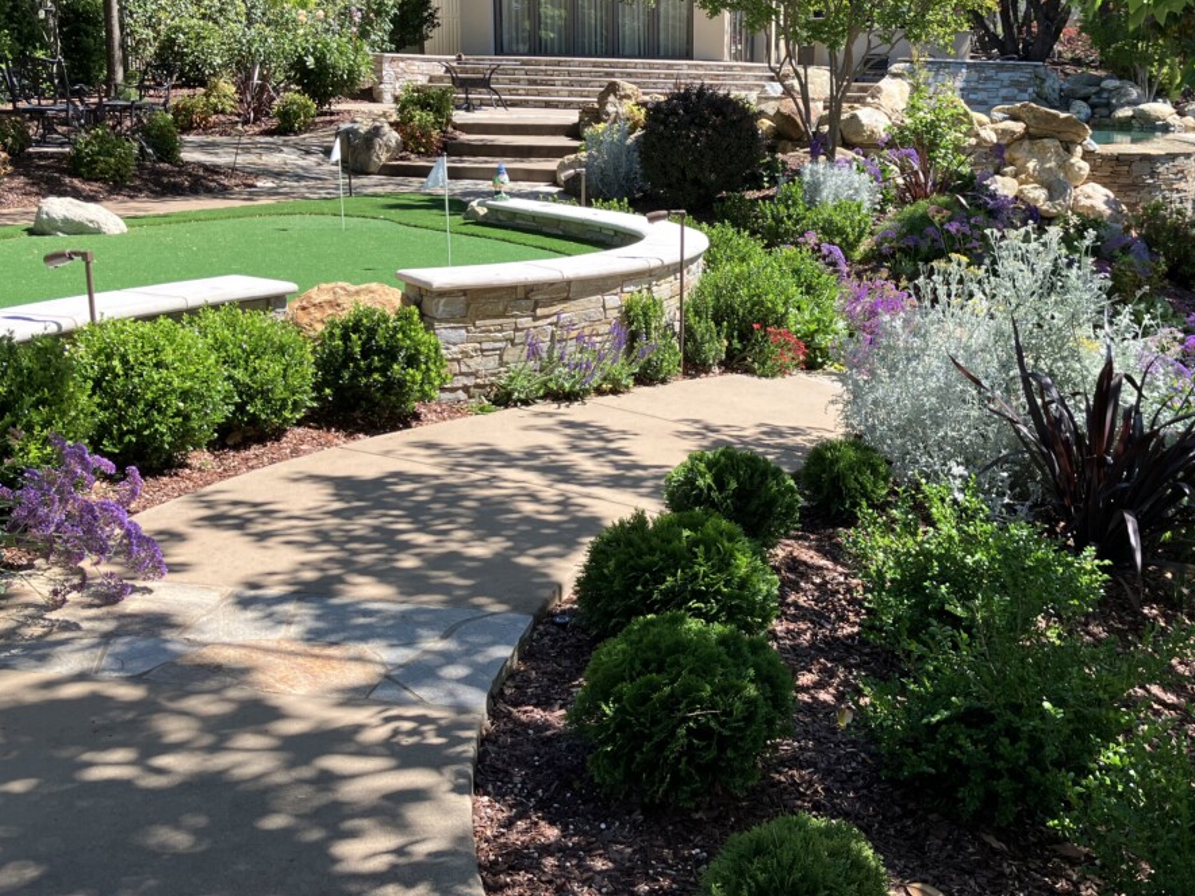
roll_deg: -0.7
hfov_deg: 48.4
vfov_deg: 37.4
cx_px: 761
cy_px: 312
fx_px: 1312
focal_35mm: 38
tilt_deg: -10.5
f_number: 1.8
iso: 32
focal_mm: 3.99
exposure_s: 1/565
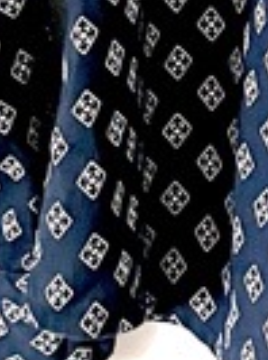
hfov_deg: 7.1
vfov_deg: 8.1
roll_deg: +0.9
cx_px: 628
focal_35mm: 196
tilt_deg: +1.7
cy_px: -845
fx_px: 2033
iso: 500
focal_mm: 5.1
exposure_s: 1/60
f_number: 1.6
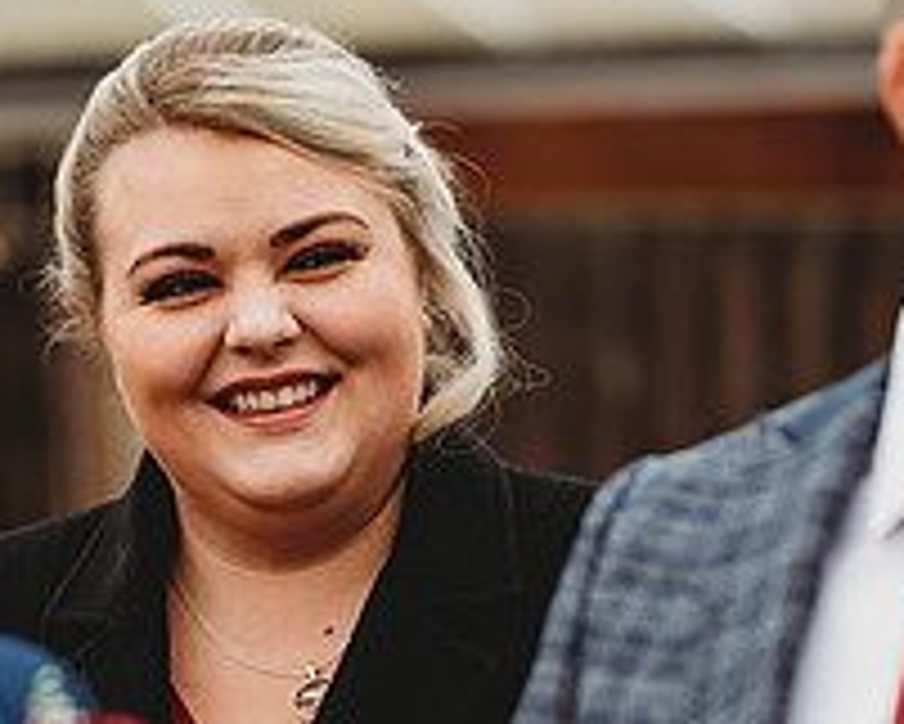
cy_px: 728
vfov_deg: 6.7
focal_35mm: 230
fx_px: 6157
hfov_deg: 8.4
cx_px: 225
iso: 100
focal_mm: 85
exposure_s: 1/400
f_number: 1.8
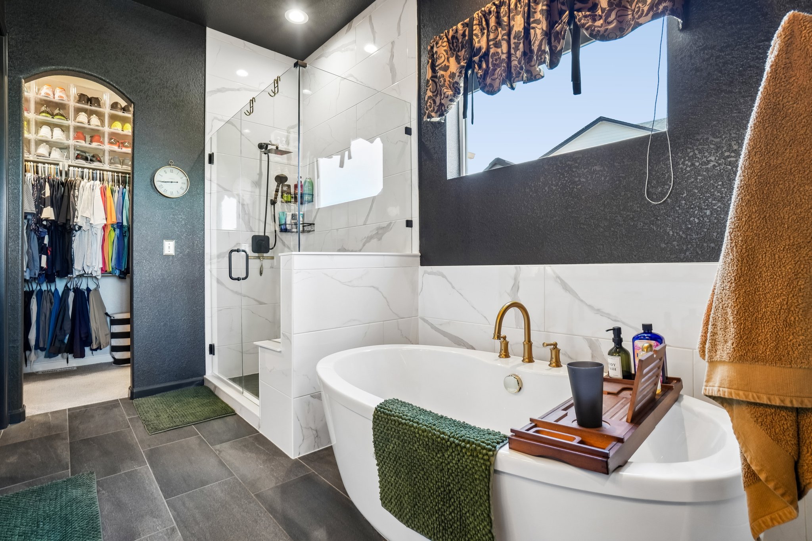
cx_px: 406
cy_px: 270
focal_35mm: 16
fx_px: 372
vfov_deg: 72.0
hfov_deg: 95.0
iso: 400
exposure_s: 1/15
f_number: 8
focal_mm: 11
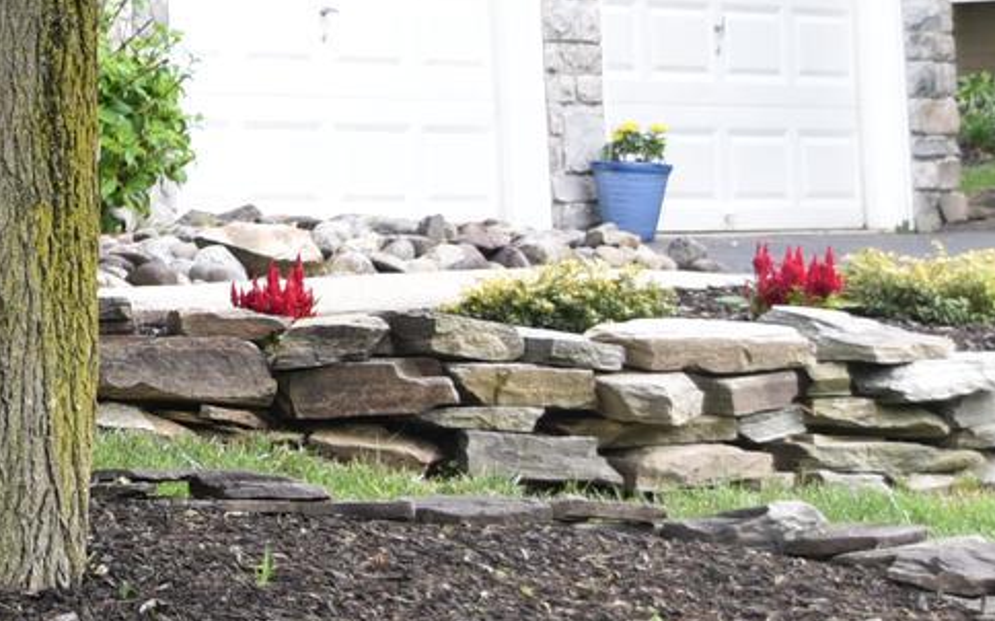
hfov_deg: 12.4
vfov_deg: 8.6
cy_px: -92
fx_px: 4093
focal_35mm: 151
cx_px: -927
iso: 400
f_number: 5
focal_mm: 35
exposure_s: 1/100
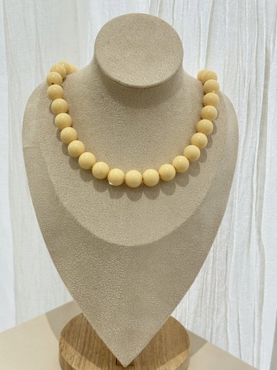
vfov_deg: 39.6
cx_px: 138
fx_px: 512
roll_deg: -1.2
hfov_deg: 30.3
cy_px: 185
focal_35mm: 48
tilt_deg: -18.3
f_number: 1.78
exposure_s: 1/50
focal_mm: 6.76
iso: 64
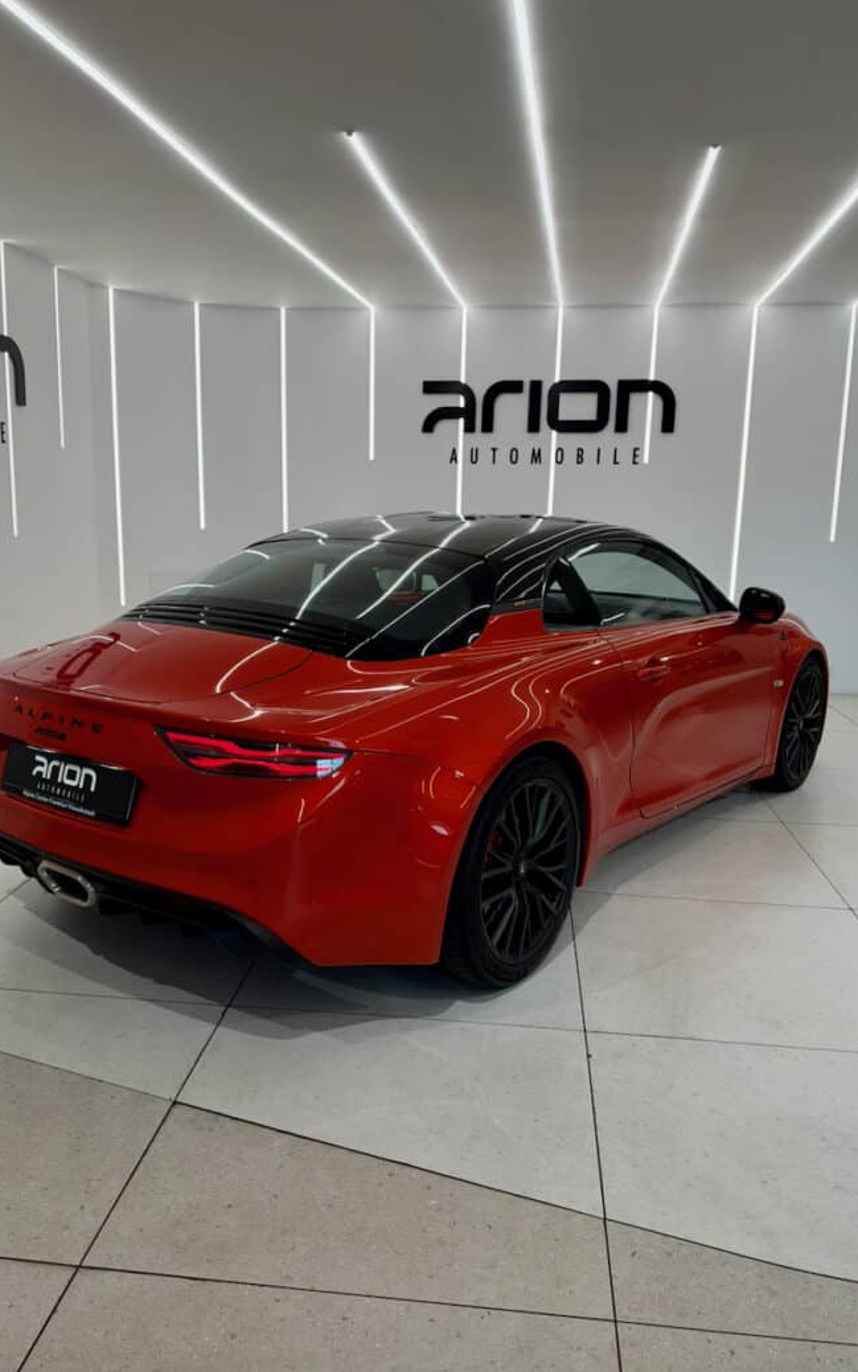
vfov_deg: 70.4
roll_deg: +1.0
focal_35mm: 26
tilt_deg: -11.5
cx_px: 405
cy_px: 685
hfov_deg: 47.6
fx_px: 972
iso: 125
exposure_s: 1/100
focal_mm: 6.93
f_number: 1.8
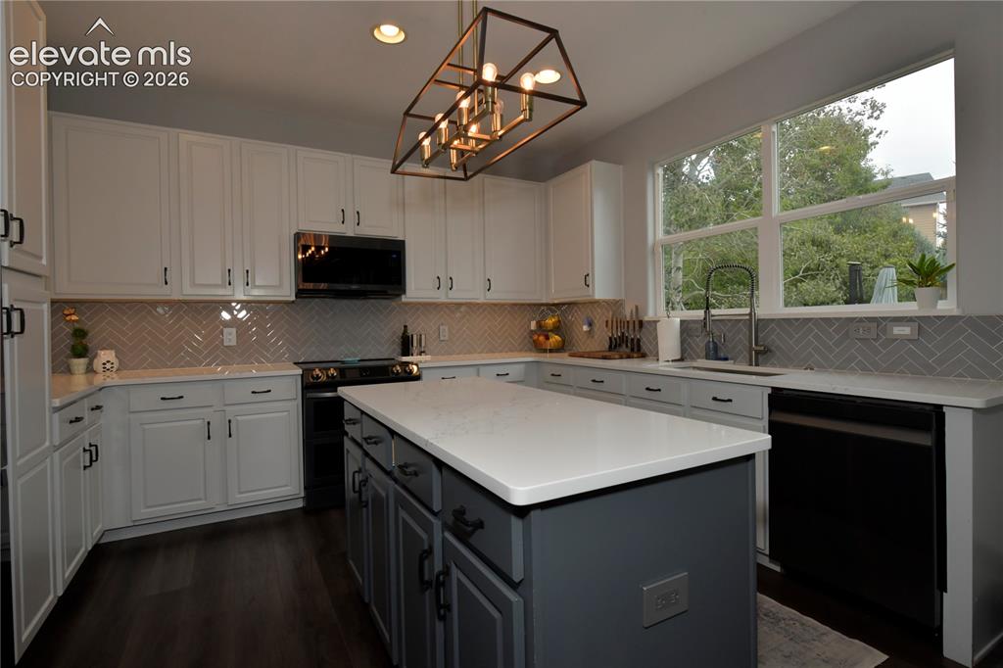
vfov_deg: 67.3
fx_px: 501
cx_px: 502
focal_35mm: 18
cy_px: 334
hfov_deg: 90.0
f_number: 11
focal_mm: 18
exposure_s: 1/160
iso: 1250
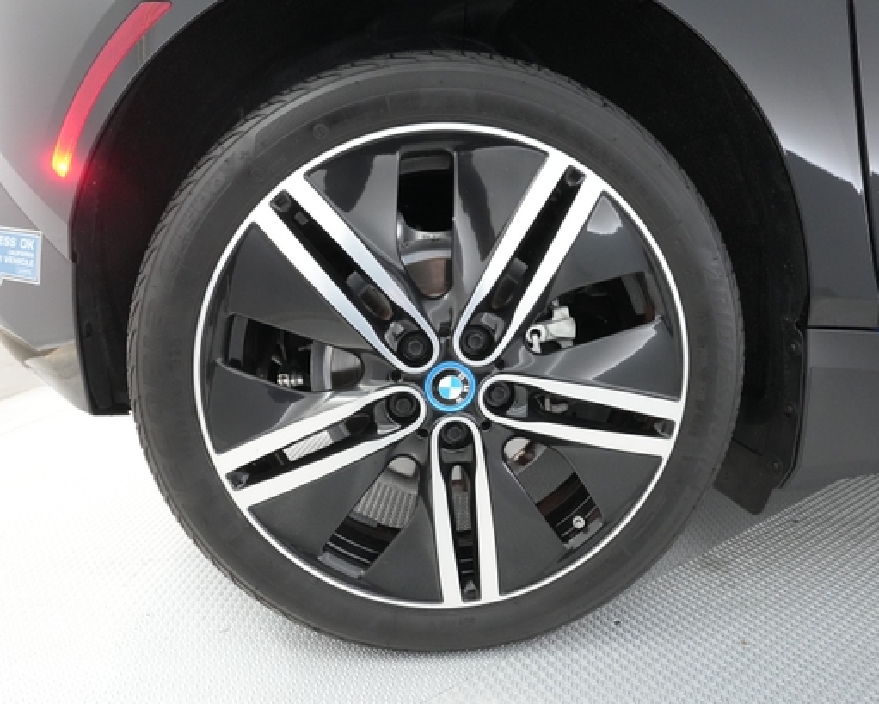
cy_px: 364
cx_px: 452
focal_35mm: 20
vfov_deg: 68.1
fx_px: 520
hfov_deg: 80.3
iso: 8000
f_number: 5
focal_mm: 17
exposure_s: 1/100
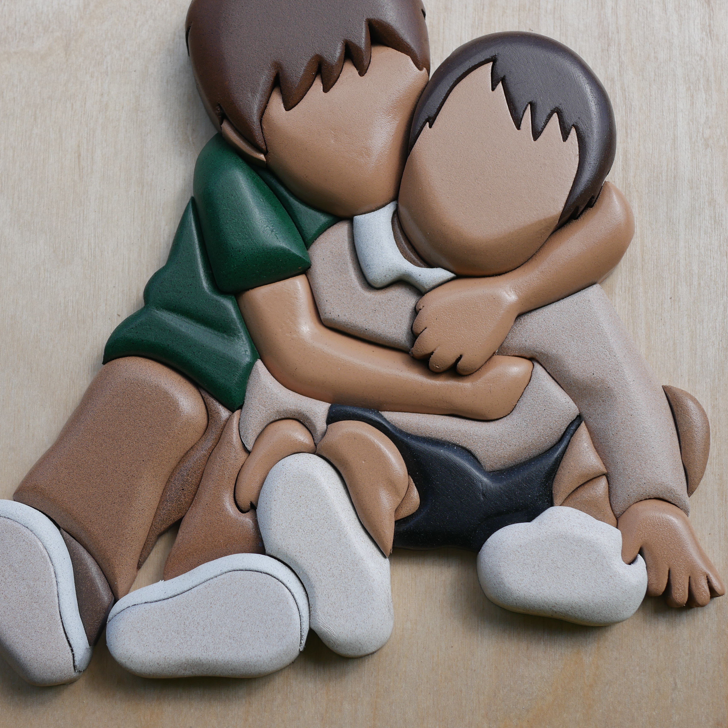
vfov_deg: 29.1
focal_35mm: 59
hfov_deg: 29.1
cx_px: 338
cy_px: 365
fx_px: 1404
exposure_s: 1/800
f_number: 4.5
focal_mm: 25
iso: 200
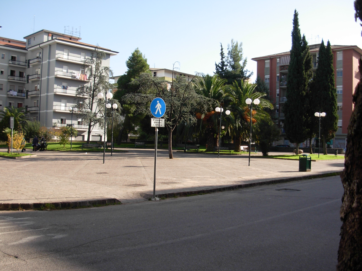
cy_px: 136
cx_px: 181
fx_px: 397
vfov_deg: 37.7
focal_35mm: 38
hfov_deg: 49.0
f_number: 2.9
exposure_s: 1/497
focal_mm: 6.3
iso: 79
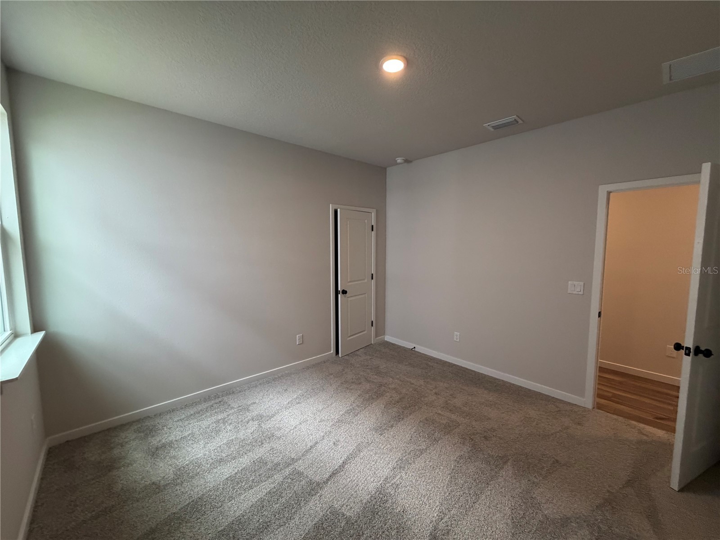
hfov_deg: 102.1
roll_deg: +0.7
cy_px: 270
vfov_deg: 85.7
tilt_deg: -4.7
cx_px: 360
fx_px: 291
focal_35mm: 14
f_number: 2.2
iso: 320
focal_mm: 2.22
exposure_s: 1/120
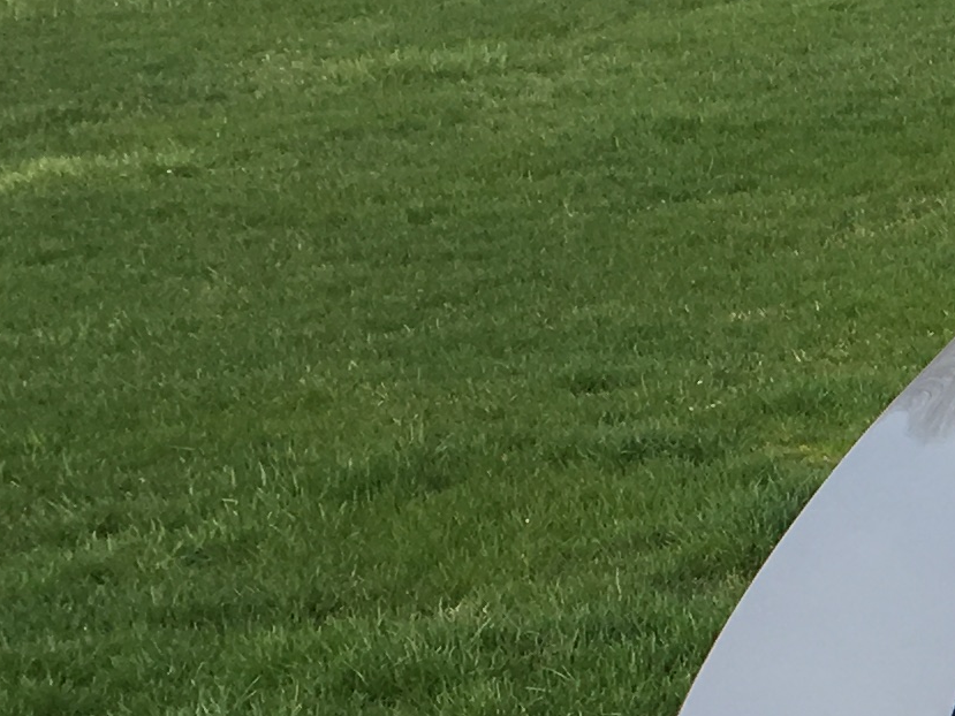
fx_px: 3891
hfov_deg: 12.5
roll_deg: -0.1
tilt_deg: -21.8
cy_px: 1008
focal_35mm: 141
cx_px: 1856
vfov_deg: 10.2
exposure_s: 1/386
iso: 25
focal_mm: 4.15
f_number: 2.2
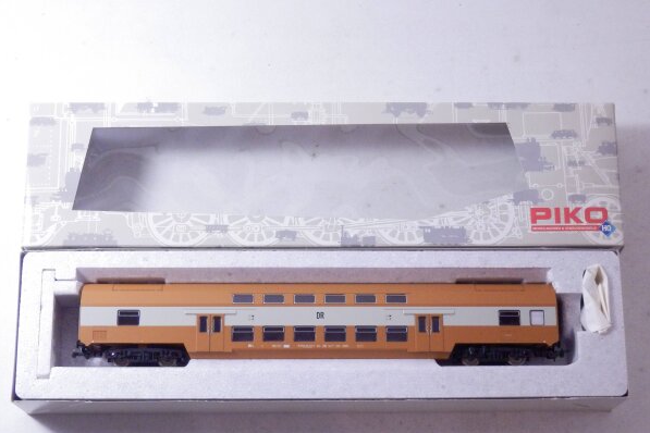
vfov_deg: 19.7
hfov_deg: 29.2
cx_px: 324
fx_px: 1246
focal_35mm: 69
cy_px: 227
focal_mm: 11.9
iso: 1000
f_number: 4.4
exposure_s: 1/160
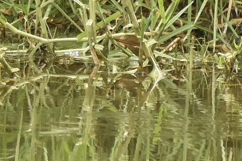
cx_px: -158
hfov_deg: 1.2
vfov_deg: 0.8
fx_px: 11803
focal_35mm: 1756
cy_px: 29
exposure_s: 1/640
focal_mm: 500
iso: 720
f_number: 5.6
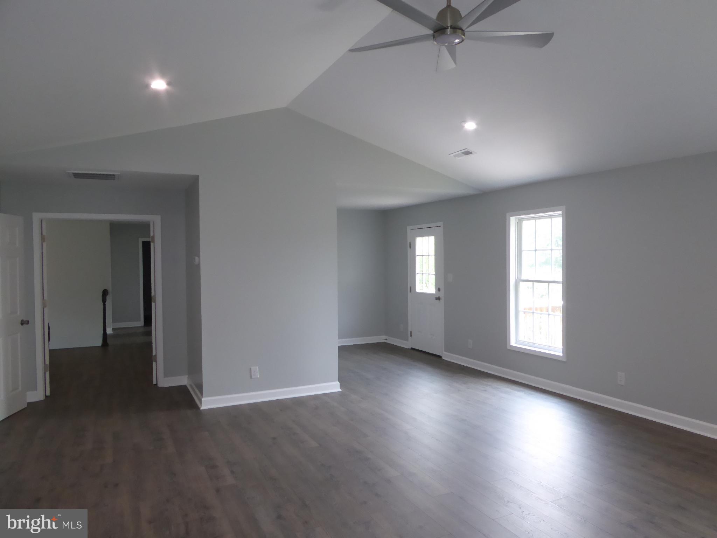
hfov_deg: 71.6
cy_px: 269
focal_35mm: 24
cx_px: 358
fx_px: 497
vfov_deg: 56.8
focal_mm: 4.3
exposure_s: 1/60
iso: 320
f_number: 4
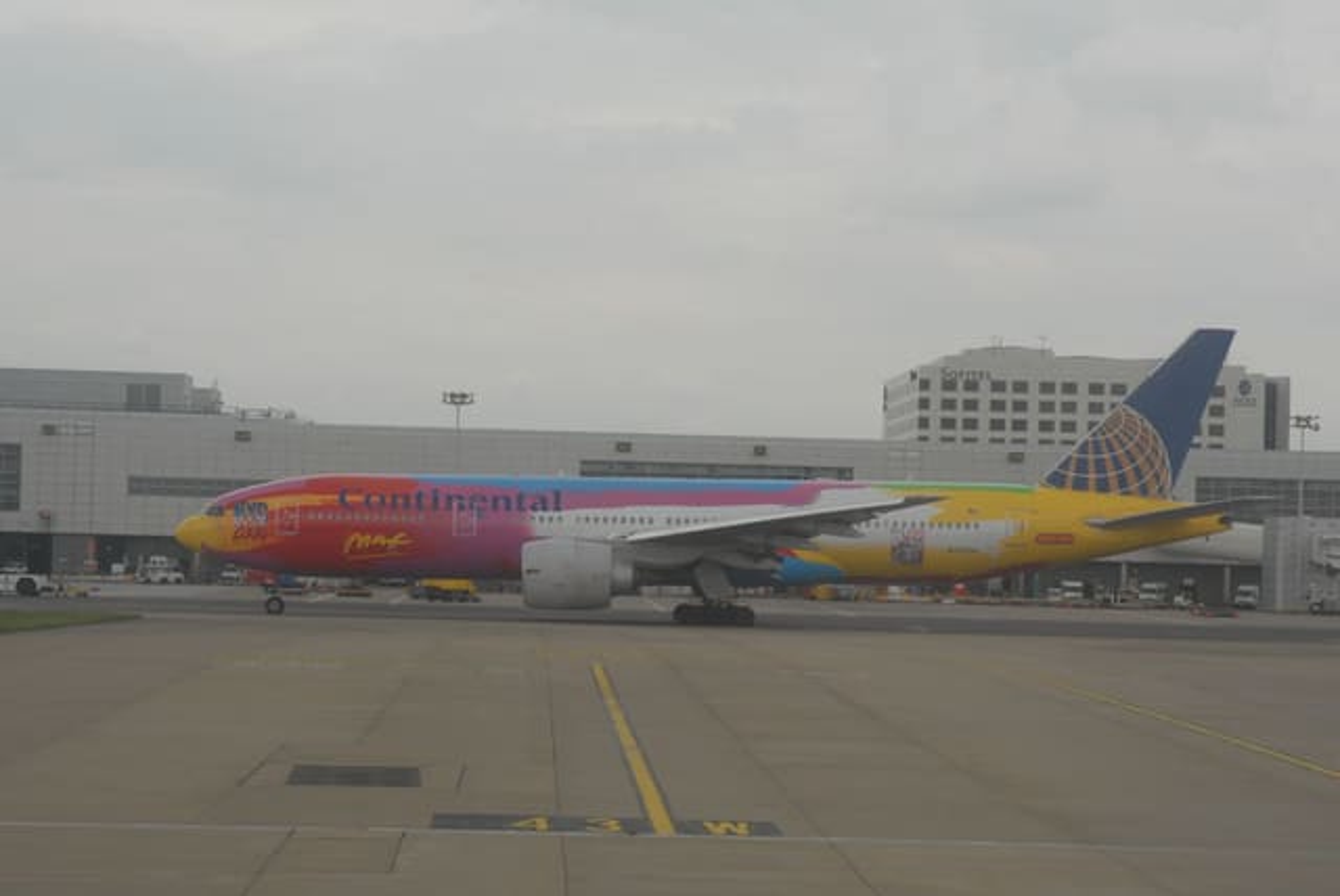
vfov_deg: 15.2
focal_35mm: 90
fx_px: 3353
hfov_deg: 22.6
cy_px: 448
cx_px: 670
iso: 250
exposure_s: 1/320
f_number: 9
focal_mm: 60
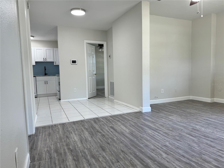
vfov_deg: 56.8
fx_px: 155
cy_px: 84
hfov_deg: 71.6
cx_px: 112
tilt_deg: -4.5
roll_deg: +1.6
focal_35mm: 24
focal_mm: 6.76
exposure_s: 1/120
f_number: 1.78
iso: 100
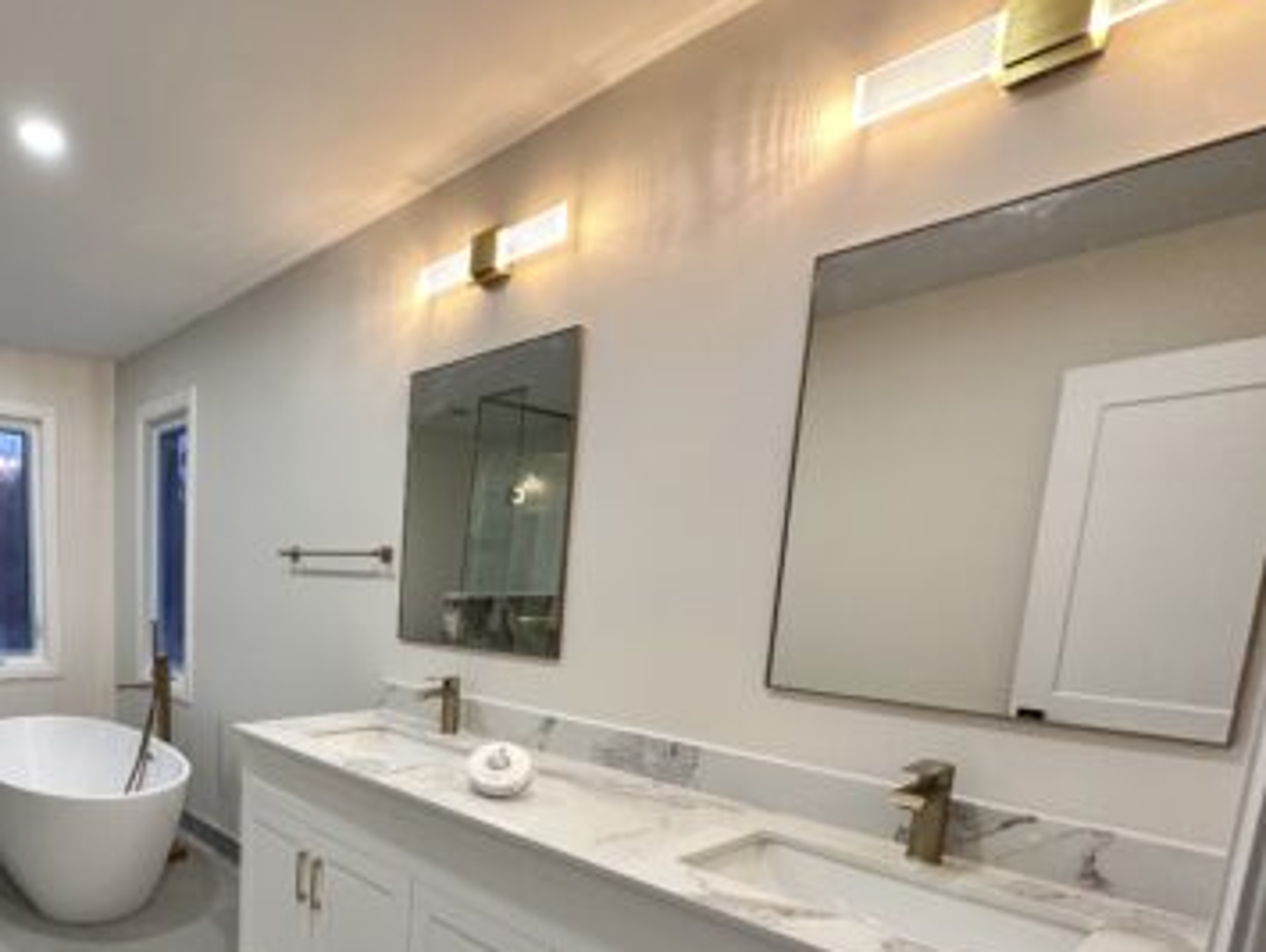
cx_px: 319
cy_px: 681
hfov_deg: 73.5
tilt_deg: -6.9
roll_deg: -1.9
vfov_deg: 61.0
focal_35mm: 21
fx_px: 769
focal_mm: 2.22
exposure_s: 1/120
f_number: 2.2
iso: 200
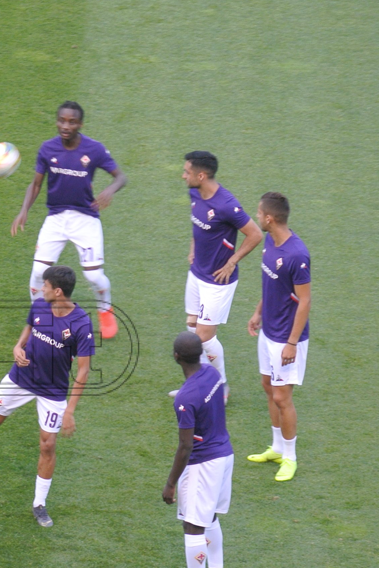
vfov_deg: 5.1
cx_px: -222
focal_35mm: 407
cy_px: 347
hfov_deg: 3.4
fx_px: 6425
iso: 220
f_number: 4.5
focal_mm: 66.4
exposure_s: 1/60
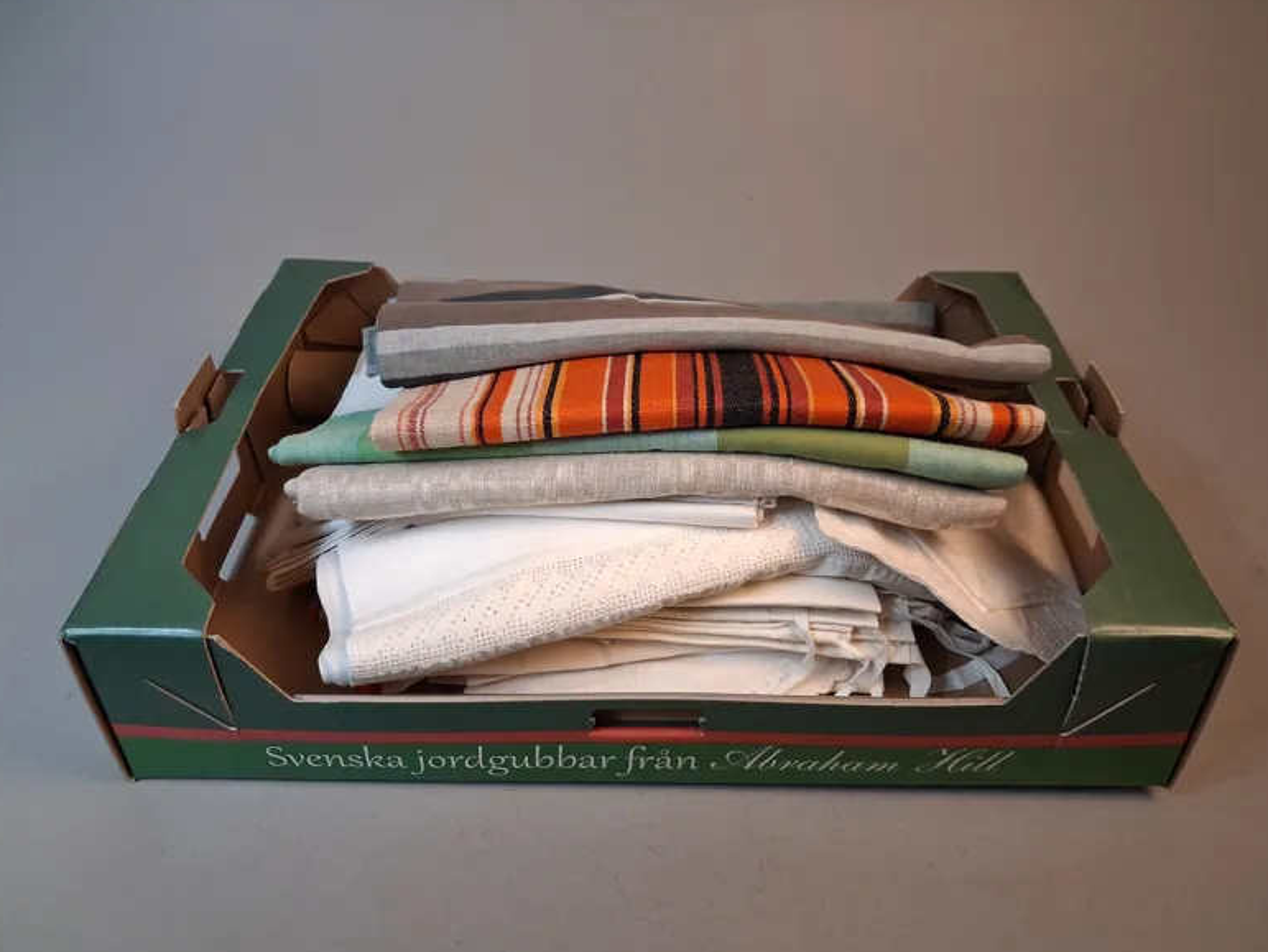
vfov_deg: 49.8
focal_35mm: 28
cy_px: 483
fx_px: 1026
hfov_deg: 63.4
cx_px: 635
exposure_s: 1/50
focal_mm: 4
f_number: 1.8
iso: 250
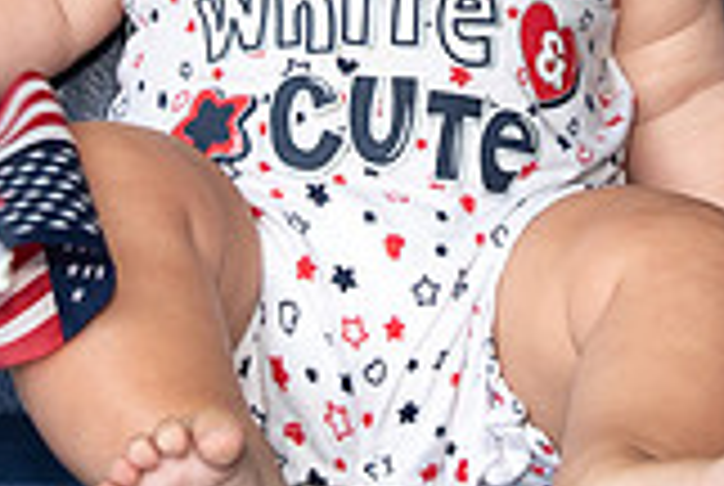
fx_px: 3607
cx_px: 398
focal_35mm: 179
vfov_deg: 7.6
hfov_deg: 11.5
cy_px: -219
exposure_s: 1/160
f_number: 5.6
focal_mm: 34
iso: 400
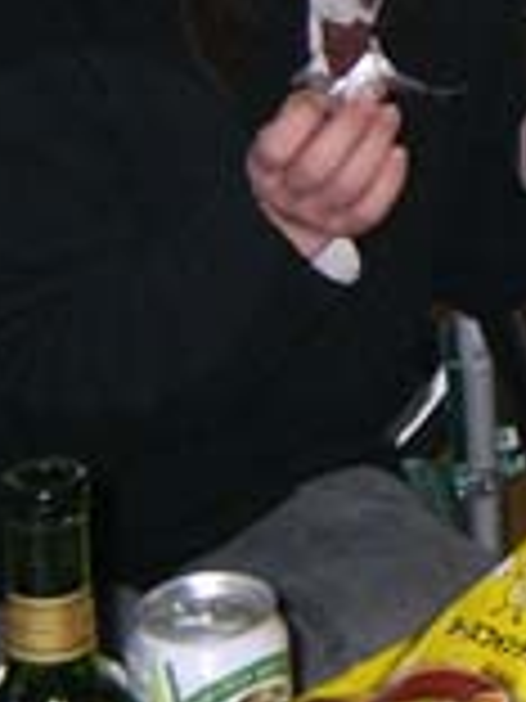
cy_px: 86
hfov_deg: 7.5
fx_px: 3991
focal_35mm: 197
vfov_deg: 10.0
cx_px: 683
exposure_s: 1/62.8
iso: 100
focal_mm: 11.9
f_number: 3.6
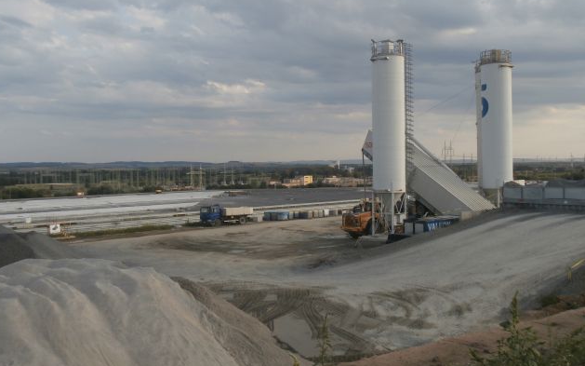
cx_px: 289
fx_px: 654
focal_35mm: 41
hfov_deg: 48.2
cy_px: 169
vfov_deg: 31.2
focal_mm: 6.67
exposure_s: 1/400
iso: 100
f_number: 3.9
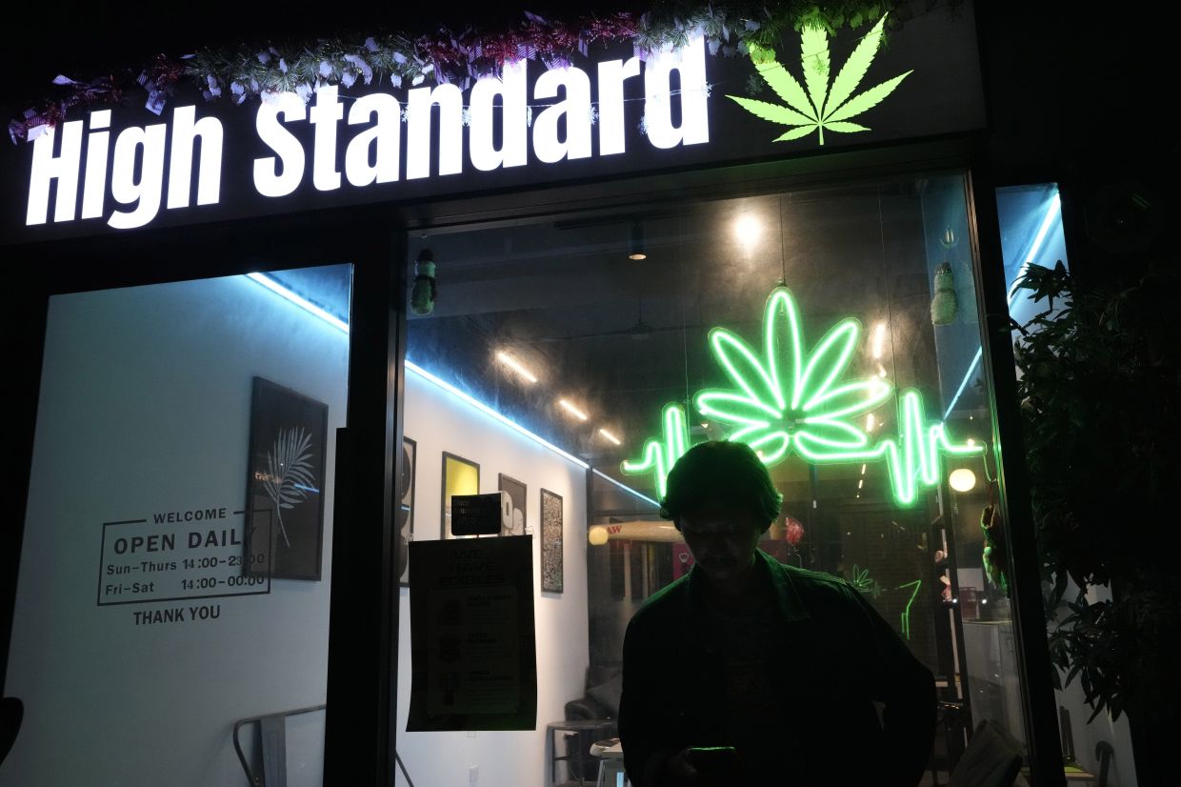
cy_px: 394
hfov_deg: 63.7
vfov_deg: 44.9
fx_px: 951
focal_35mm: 29
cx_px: 590
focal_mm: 29
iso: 6400
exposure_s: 1/125
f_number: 8
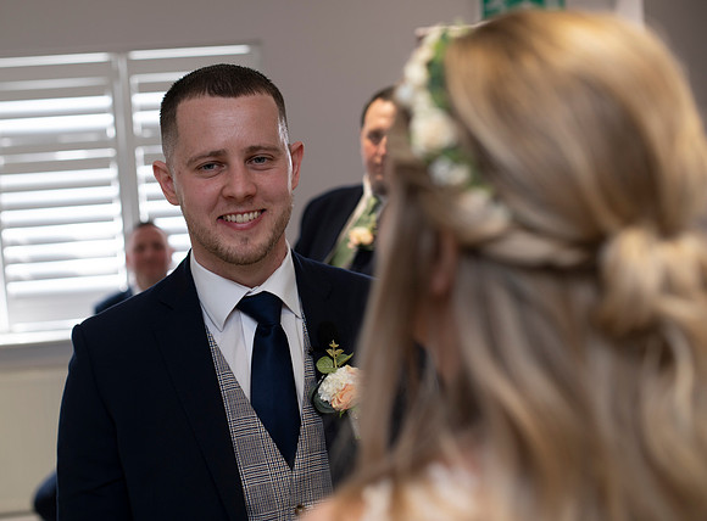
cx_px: 265
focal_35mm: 42
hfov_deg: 44.4
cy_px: 228
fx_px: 858
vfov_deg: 33.8
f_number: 2.5
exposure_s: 1/100
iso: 200
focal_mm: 35
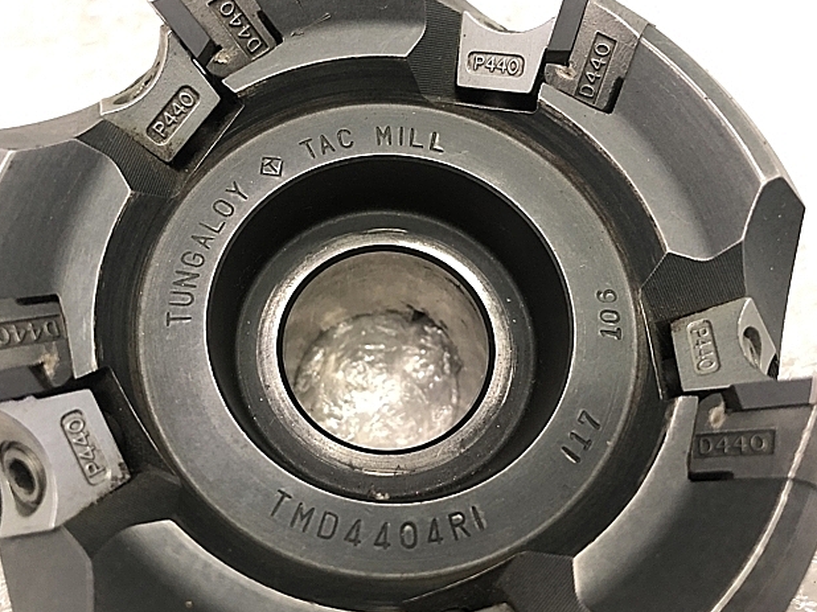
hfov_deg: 61.7
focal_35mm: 29
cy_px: 301
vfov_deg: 48.2
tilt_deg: -70.8
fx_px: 684
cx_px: 406
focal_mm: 3.99
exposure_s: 1/15
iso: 100
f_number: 1.8
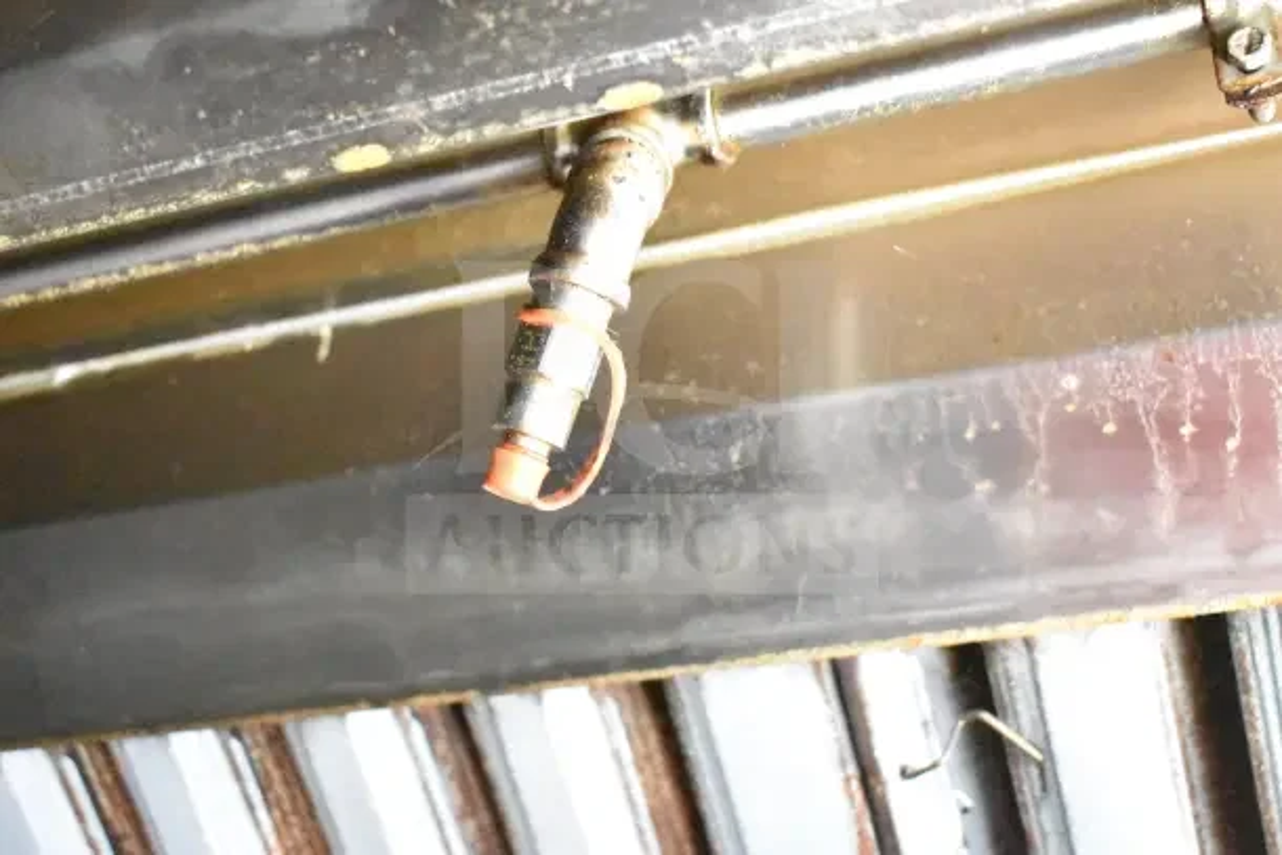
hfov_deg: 41.1
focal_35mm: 48
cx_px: 641
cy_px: 428
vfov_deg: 28.1
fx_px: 1710
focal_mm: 32
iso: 25600
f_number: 4.5
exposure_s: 1/50
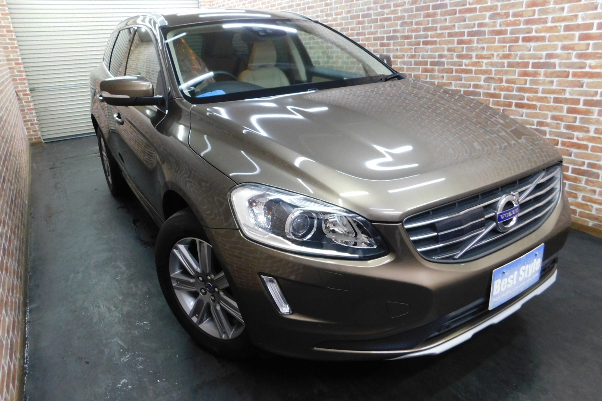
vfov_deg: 51.3
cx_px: 296
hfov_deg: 71.5
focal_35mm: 25
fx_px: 418
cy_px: 186
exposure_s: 1/30
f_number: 3
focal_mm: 4
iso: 320
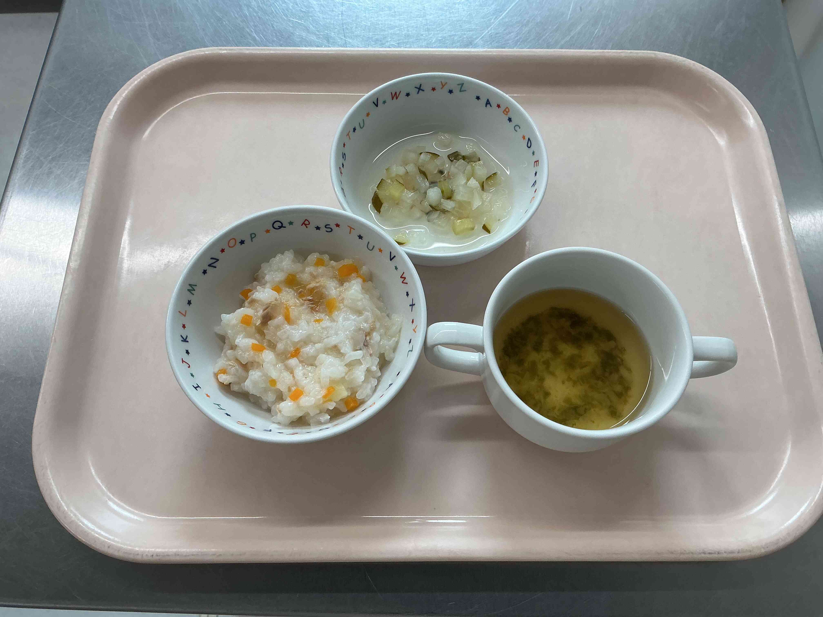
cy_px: 308
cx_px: 412
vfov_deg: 48.2
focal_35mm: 29
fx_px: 689
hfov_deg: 61.7
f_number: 1.8
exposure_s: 1/120
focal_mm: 3
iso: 50
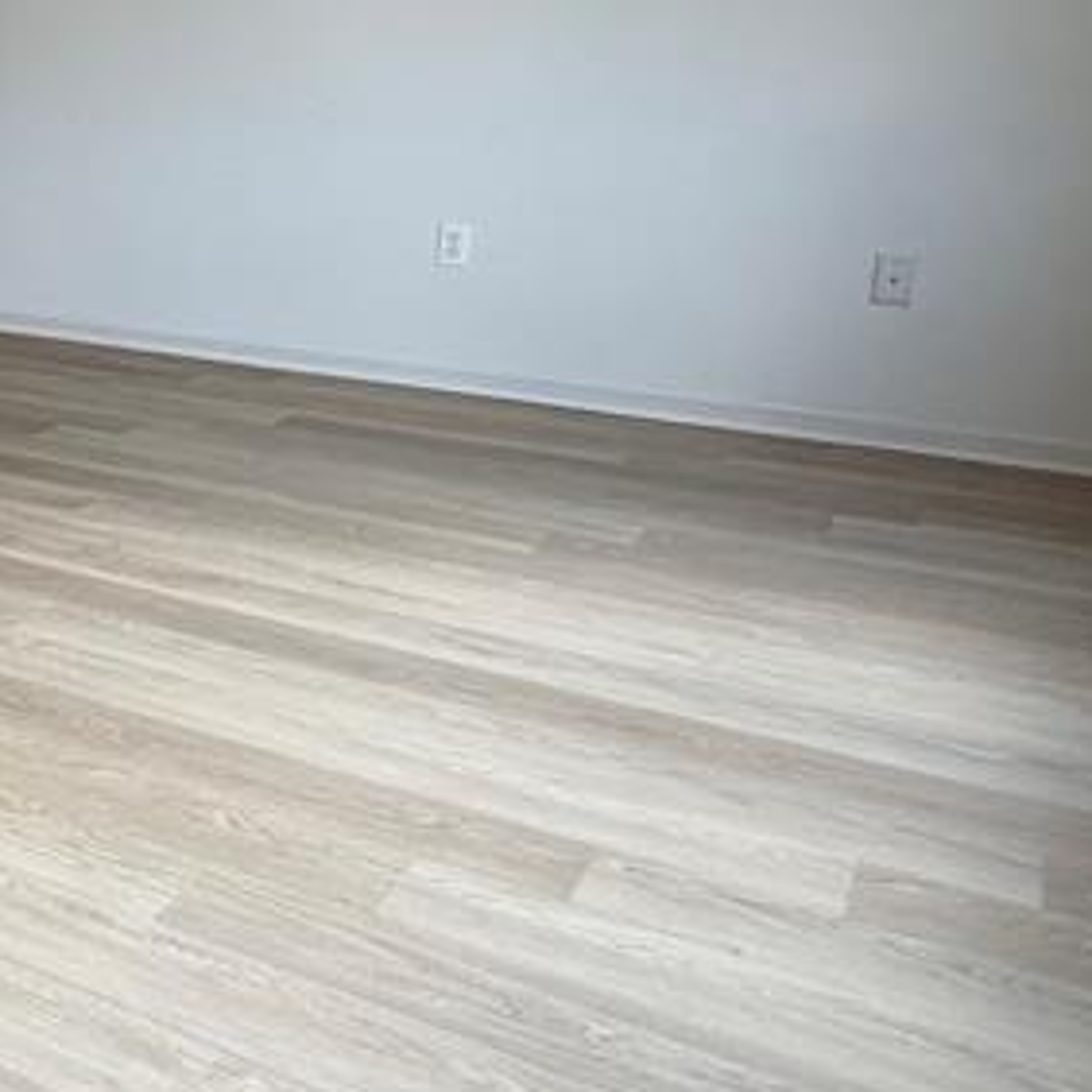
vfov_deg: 36.5
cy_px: 248
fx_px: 1606
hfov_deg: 27.5
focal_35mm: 45
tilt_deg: -7.8
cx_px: -500
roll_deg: +0.4
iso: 80
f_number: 2.2
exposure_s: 1/121
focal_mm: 2.22
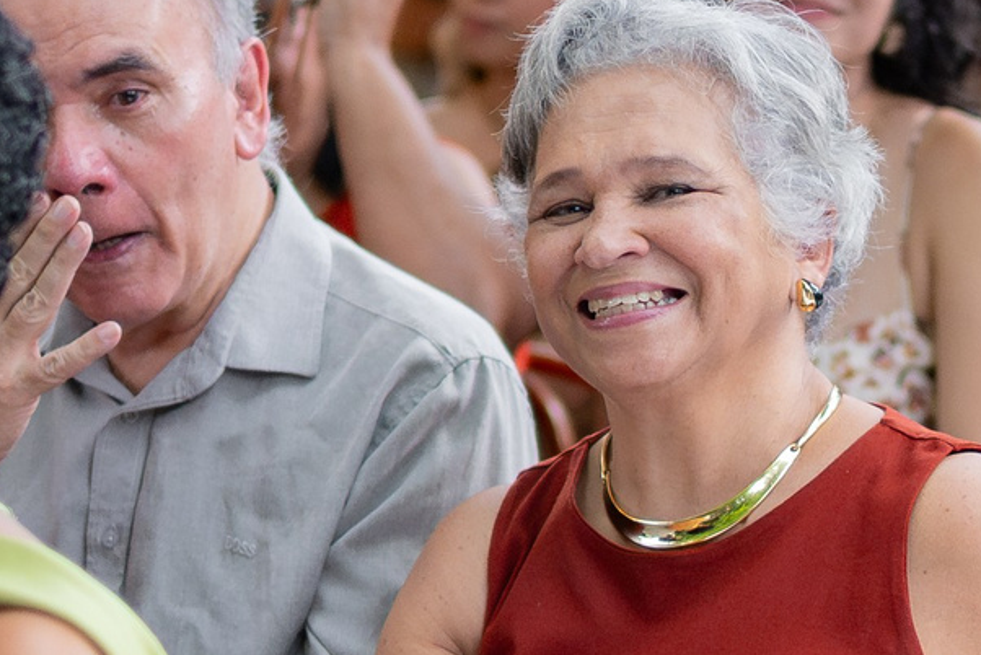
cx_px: 745
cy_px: 431
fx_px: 4062
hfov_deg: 13.7
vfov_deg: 9.2
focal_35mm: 149
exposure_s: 1/1000
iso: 2500
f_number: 1.4
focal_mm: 35
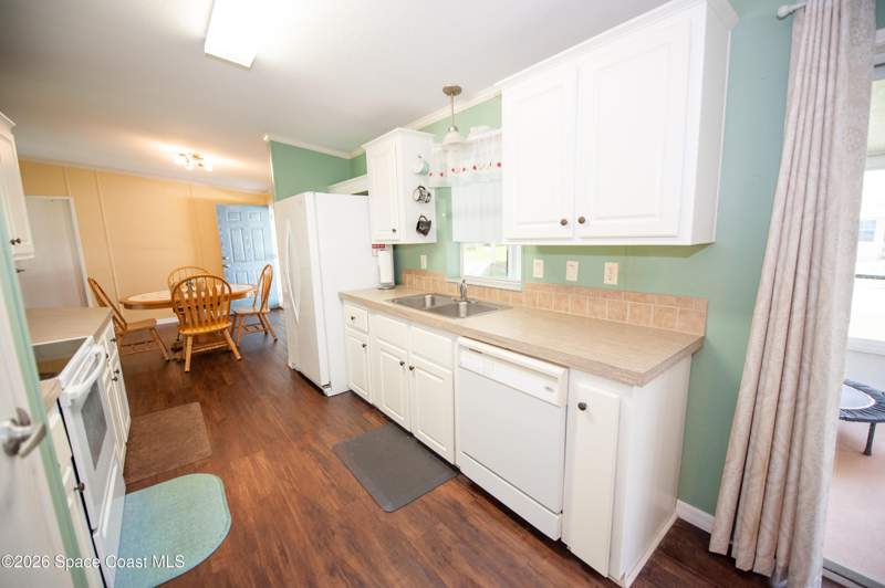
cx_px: 442
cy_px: 294
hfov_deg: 104.3
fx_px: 344
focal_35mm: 14
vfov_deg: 81.1
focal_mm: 14
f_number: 3.2
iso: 1250
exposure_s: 1/250
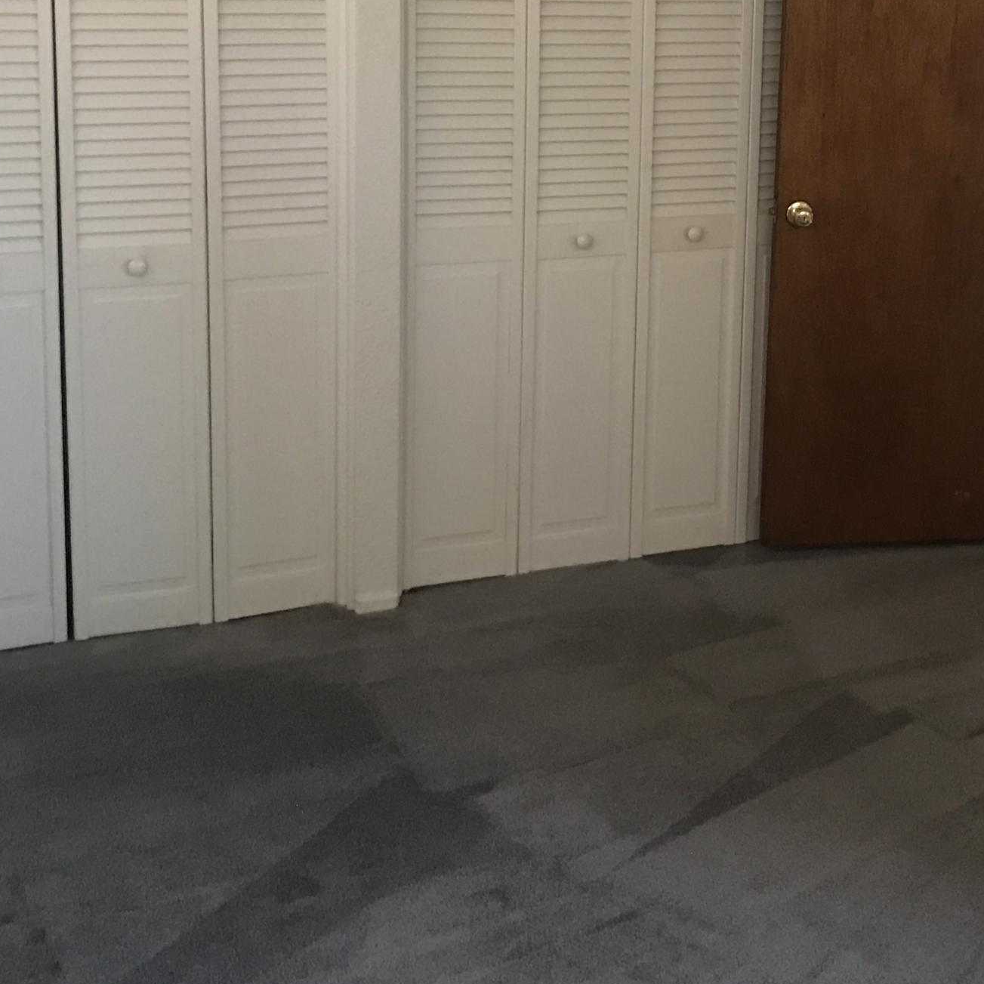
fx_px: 1833
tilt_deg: -10.6
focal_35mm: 57
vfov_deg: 29.6
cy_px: 261
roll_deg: -2.6
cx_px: 710
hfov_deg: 29.7
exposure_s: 1/15
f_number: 1.8
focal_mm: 3.99
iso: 100
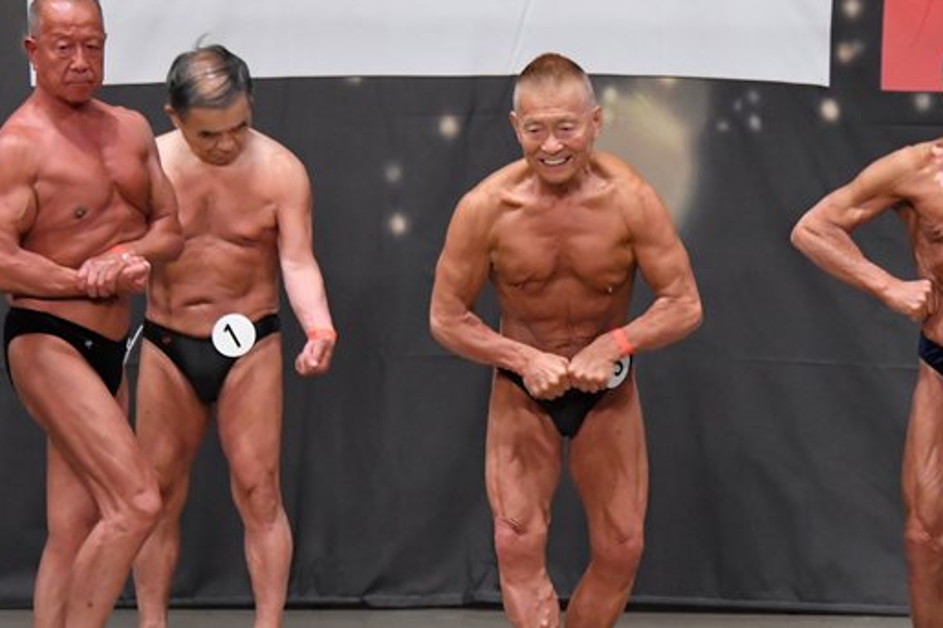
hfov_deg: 6.8
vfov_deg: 4.5
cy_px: 403
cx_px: 633
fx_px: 7960
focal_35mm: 304
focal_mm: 135
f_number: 5.6
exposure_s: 1/400
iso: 5000
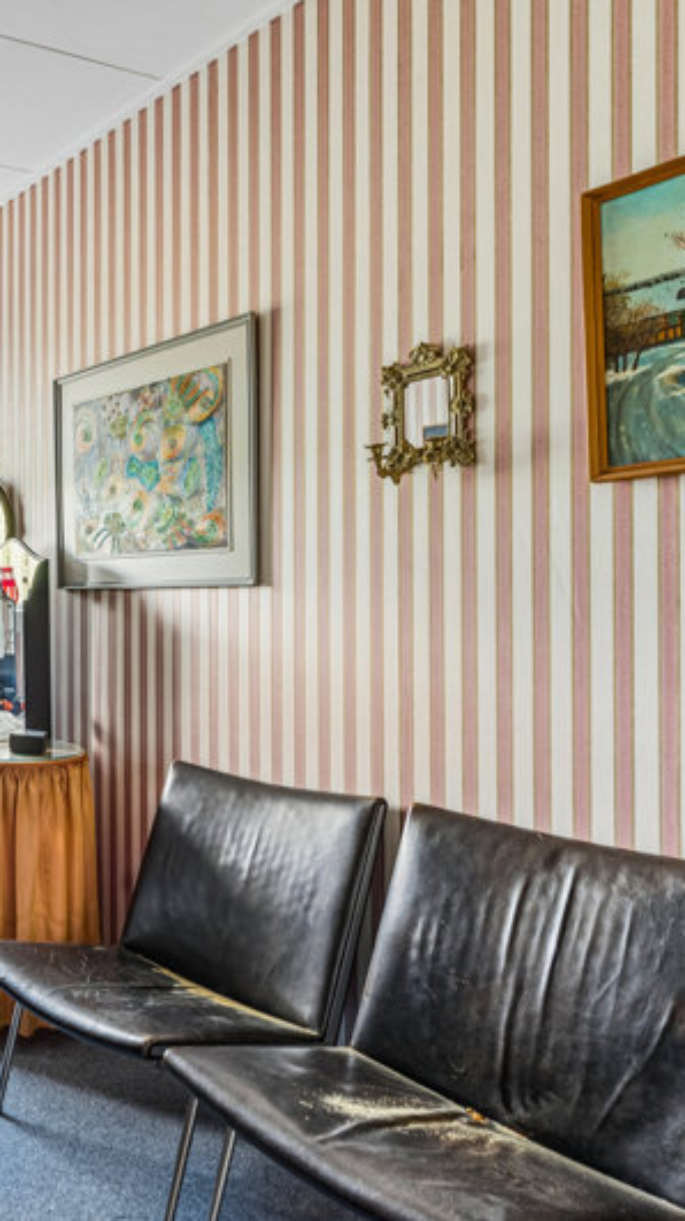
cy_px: 610
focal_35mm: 30
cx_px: -131
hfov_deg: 32.4
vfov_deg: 64.3
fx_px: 970
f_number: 10
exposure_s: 1/5
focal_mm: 19
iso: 200
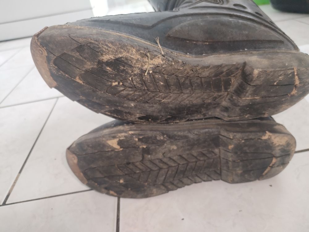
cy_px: 116
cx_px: 154
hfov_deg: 67.3
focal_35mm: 26
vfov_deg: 53.1
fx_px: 232
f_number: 1.8
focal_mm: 4.75
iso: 876
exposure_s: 1/24
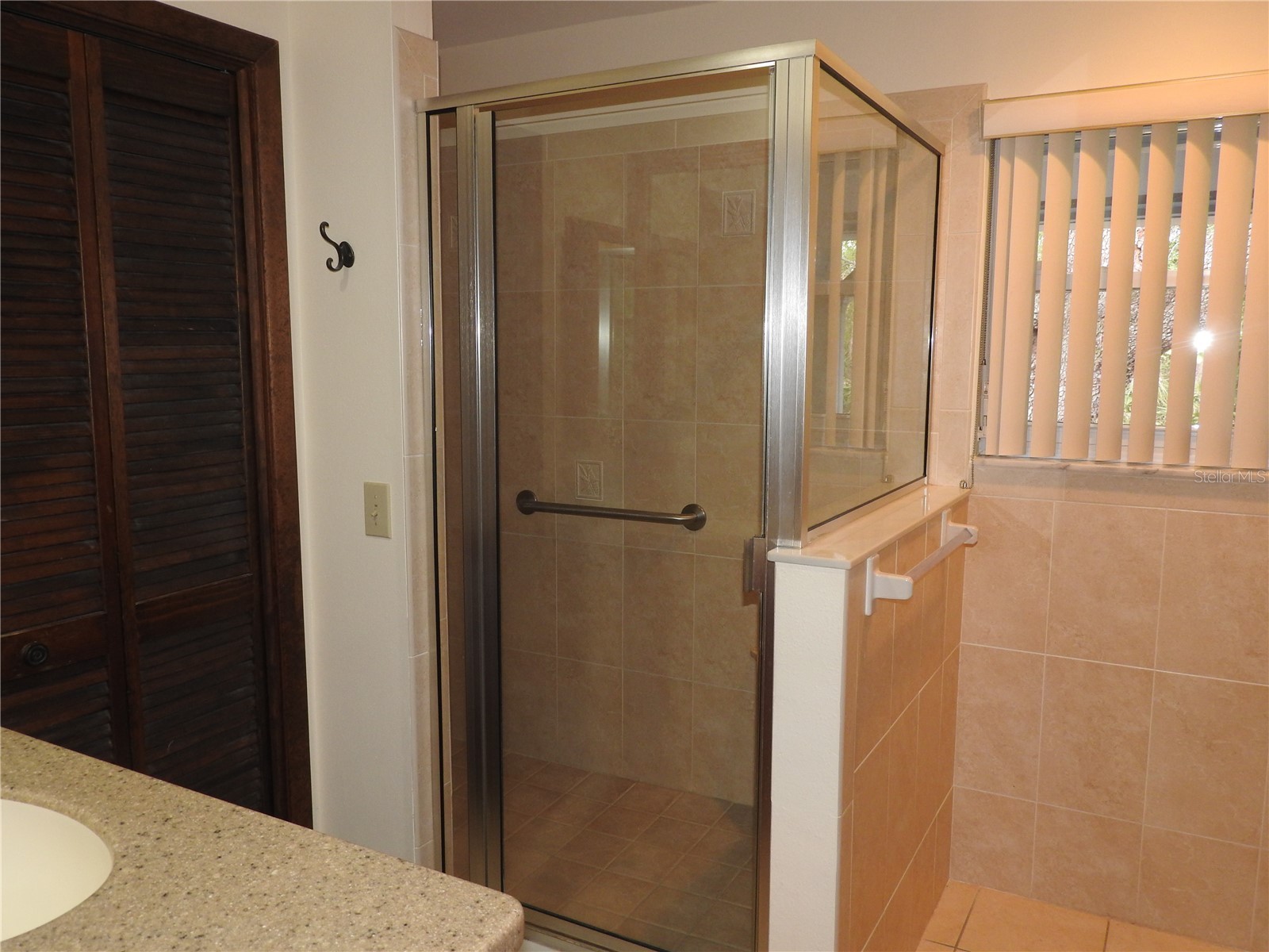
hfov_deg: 63.4
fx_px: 1026
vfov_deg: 49.7
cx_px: 634
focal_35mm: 28
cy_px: 476
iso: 200
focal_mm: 5
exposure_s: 1/30
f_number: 3.5
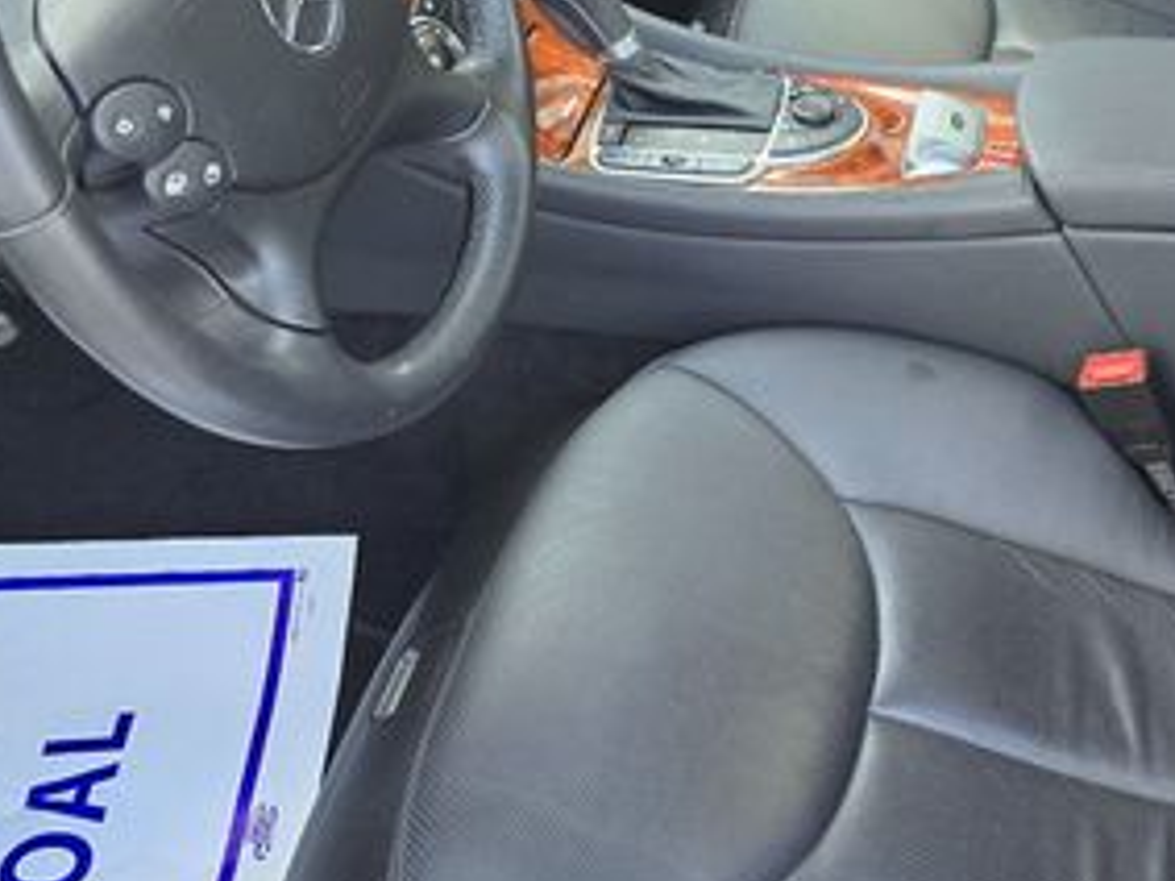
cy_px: 308
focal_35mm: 52
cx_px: 1034
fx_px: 1764
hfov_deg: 34.9
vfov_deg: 27.9
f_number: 1.7
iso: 200
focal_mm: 6.3
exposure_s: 1/180
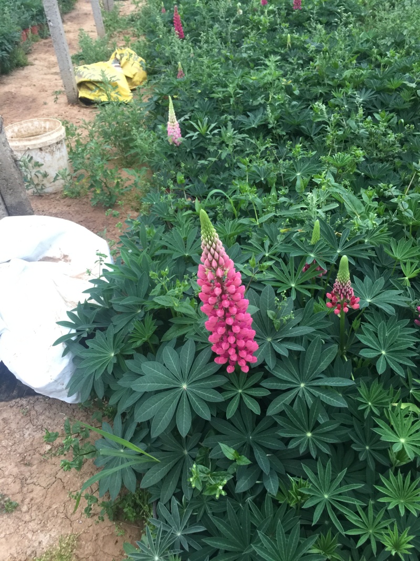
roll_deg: +6.7
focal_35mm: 29
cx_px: 210
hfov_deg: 48.2
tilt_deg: -35.9
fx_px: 469
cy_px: 280
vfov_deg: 61.7
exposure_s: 1/33
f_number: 2.2
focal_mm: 4.15
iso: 64
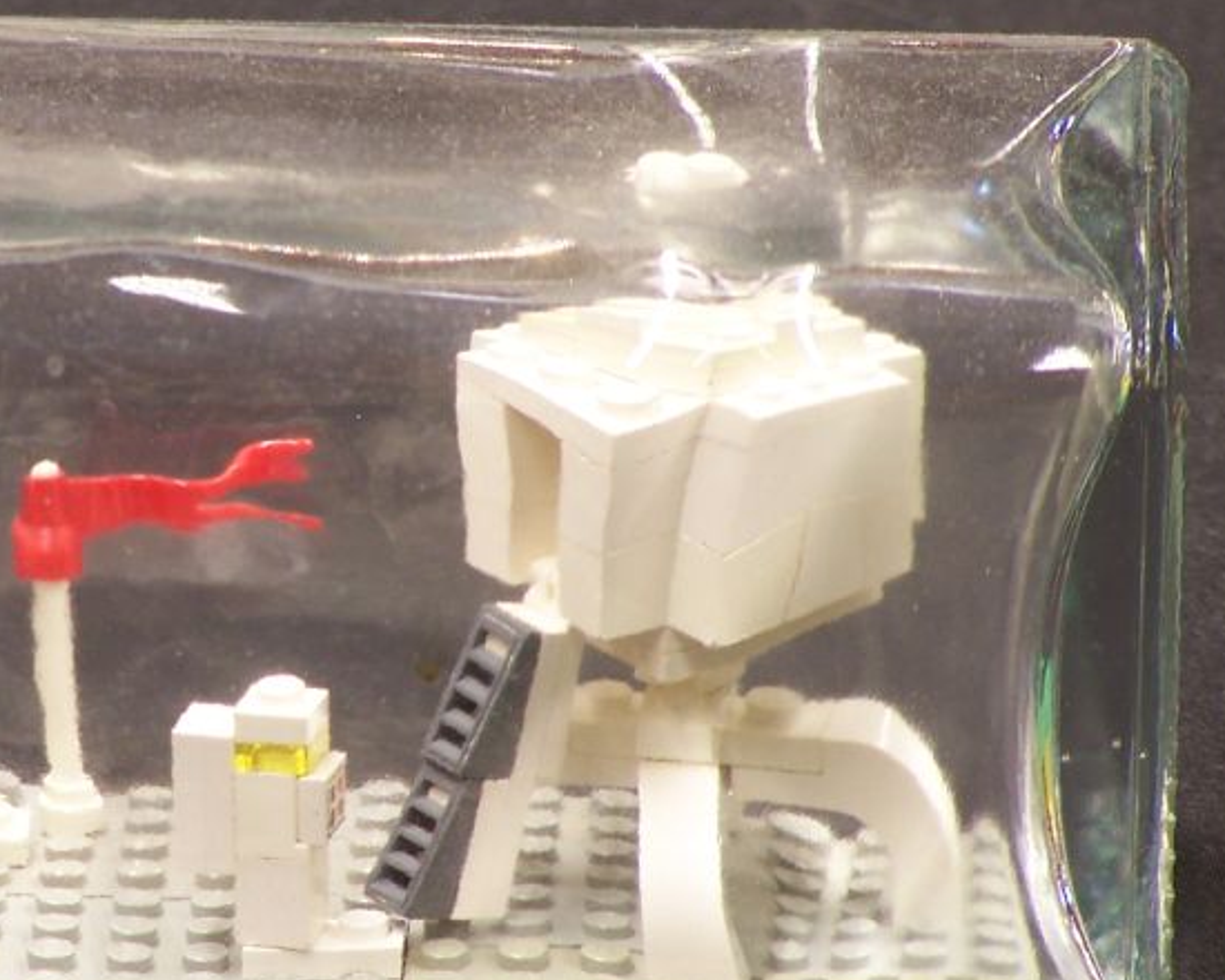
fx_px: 20230
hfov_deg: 3.5
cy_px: 474
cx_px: 225
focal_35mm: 558
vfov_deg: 2.8
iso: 80
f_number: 3.6
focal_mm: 51
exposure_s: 1/2
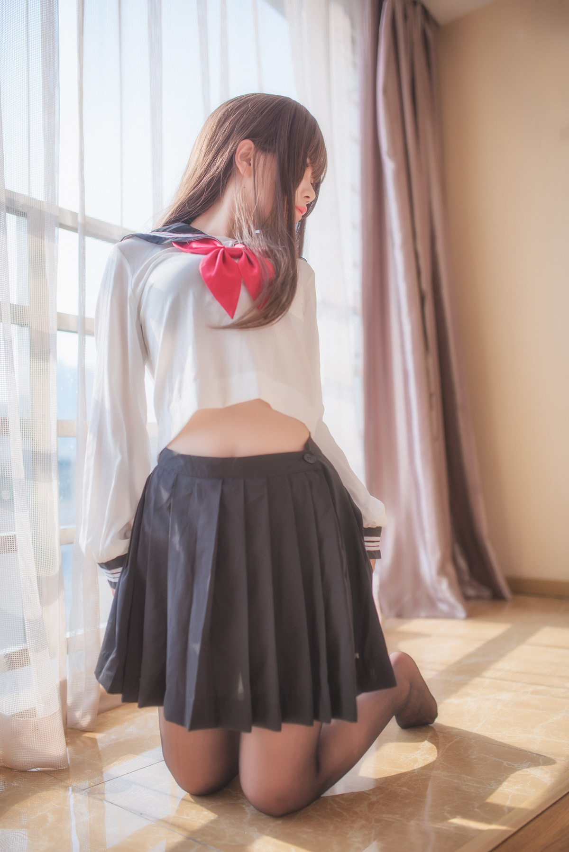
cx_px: 284
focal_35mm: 35
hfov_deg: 37.9
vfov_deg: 54.4
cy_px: 426
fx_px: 829
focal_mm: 35
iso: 100
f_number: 2
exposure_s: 1/1000
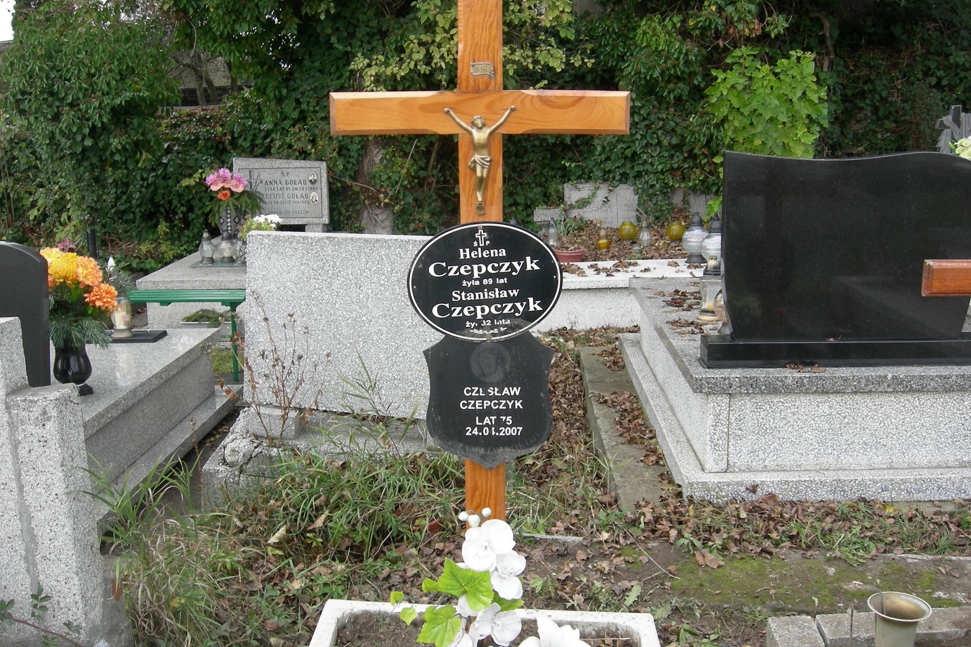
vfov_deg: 35.1
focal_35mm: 38
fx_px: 1025
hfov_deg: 50.7
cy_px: 311
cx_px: 479
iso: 64
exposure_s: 1/86.5
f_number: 3.8
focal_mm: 7.5
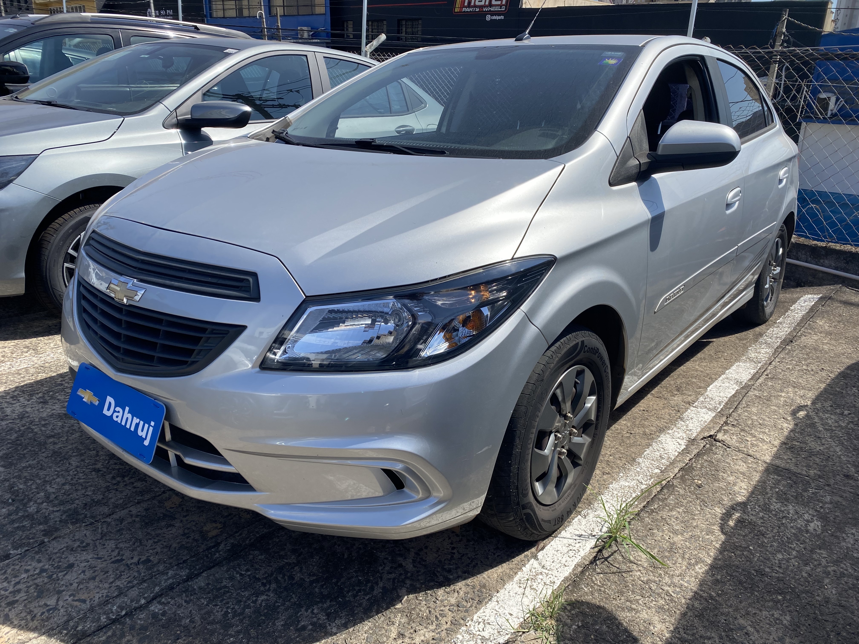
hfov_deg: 67.3
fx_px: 645
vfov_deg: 53.1
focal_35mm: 26
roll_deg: -1.0
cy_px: 322
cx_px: 430
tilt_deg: -19.7
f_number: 1.8
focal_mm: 4.25
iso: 32
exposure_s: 1/2571
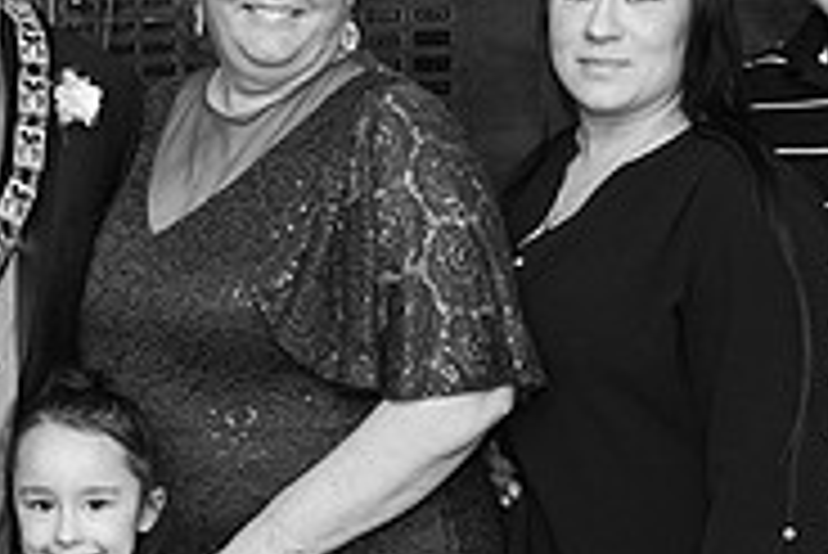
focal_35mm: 107
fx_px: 2463
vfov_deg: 12.8
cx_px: 27
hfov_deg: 18.6
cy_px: 291
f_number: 4
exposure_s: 1/200
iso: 800
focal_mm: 34
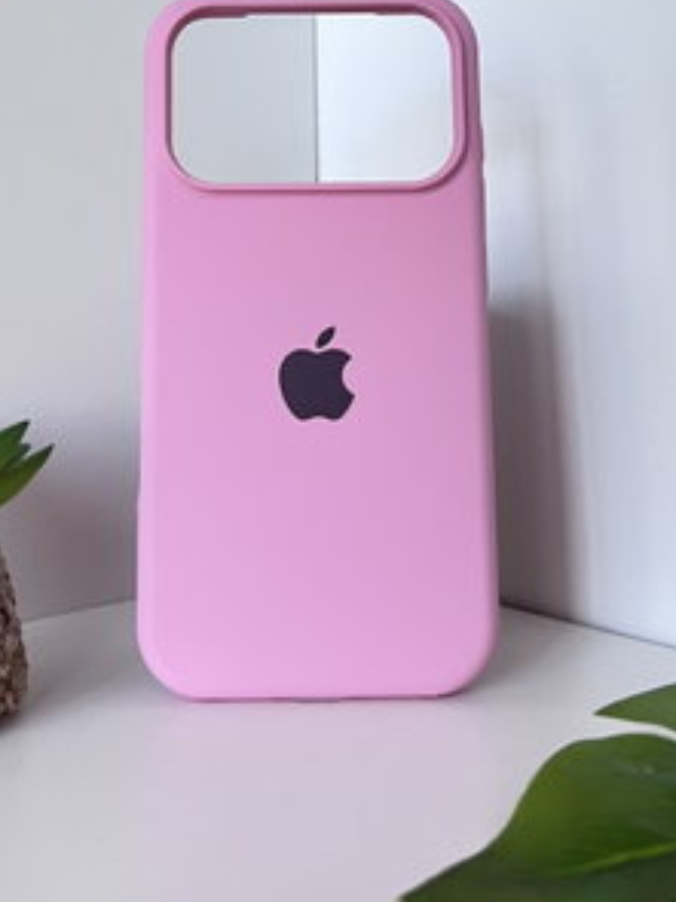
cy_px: 209
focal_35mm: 47
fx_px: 1225
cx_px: 315
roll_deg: +2.3
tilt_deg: +1.6
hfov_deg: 30.8
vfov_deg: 39.2
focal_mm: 5.7
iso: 160
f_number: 1.5
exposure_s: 1/60
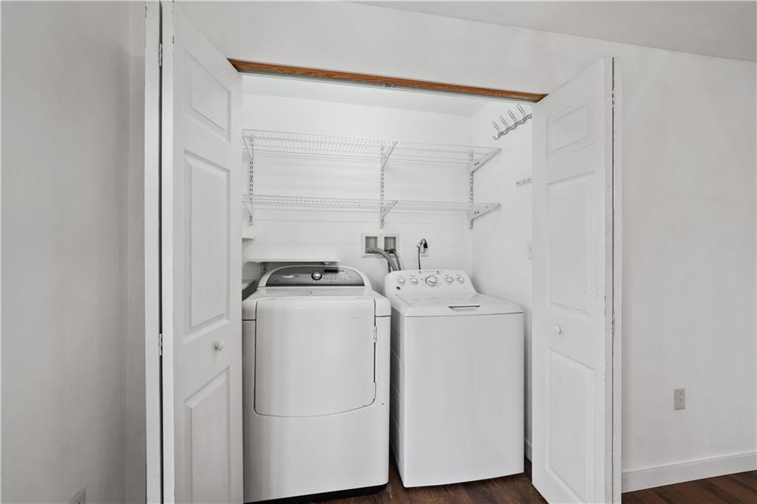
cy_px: 252
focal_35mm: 15
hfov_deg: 100.4
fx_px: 315
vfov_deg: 77.3
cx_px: 378
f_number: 2.8
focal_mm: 15
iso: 160
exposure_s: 1/30
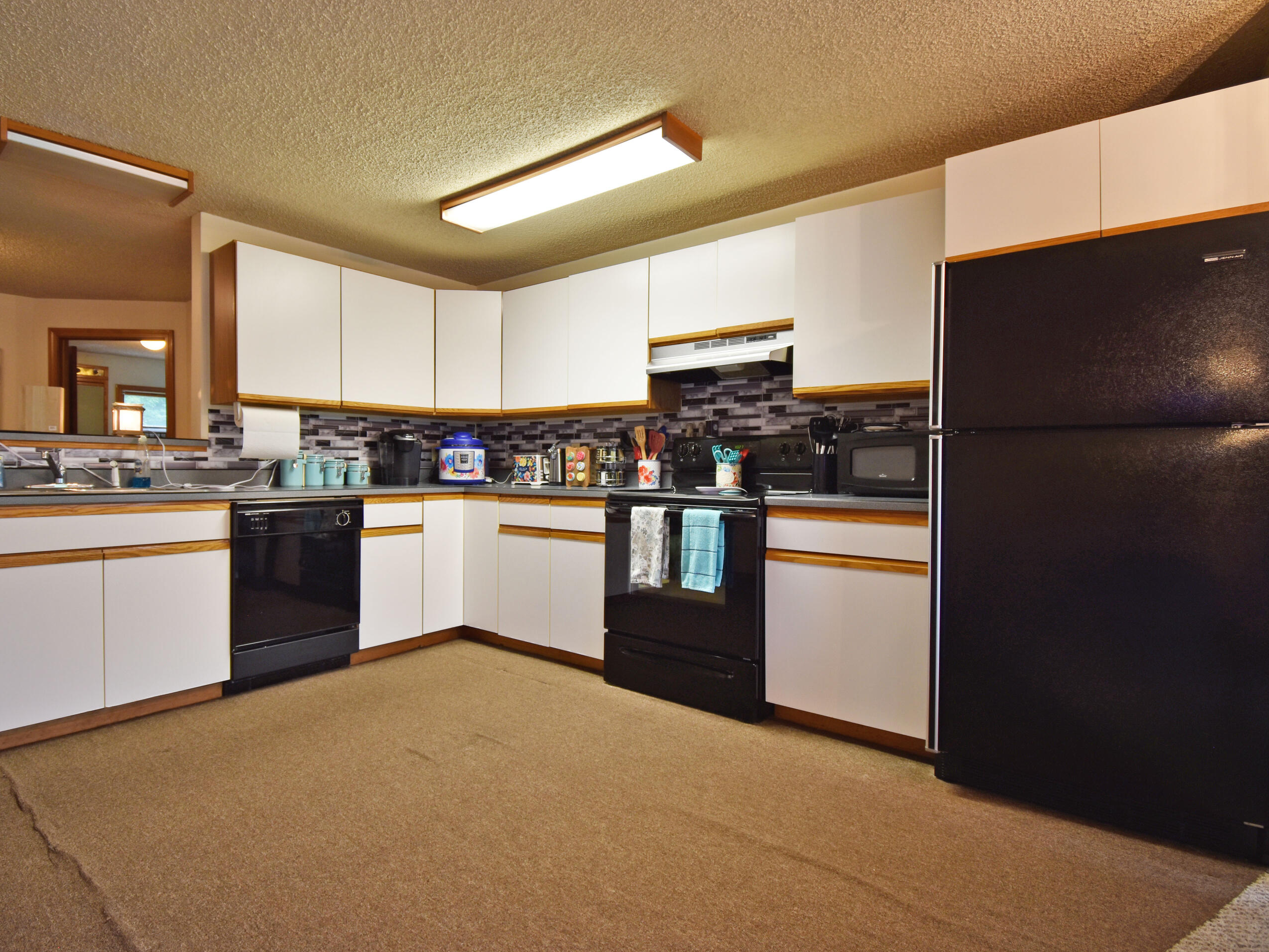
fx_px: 623
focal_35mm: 17
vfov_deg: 74.7
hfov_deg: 90.7
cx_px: 572
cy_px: 478
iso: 100
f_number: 4.5
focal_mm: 10
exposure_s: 1/15
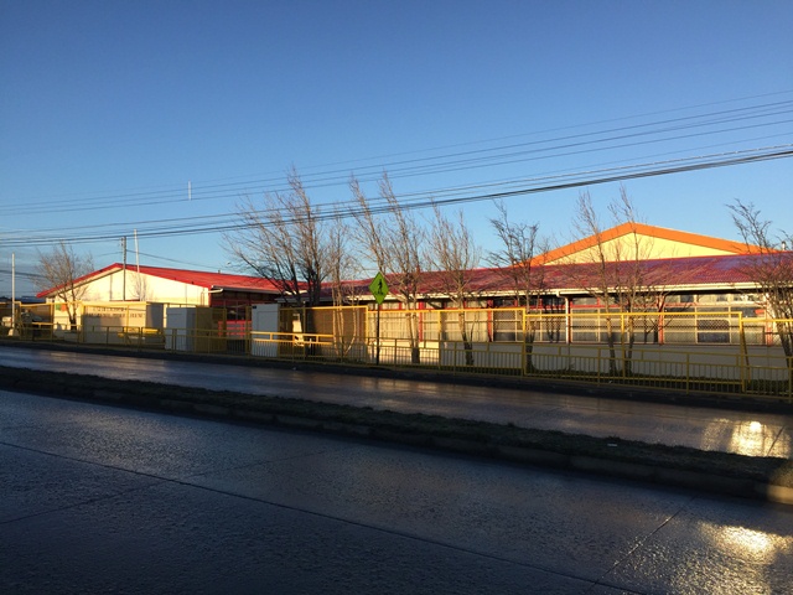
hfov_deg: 61.7
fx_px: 664
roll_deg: +0.0
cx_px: 396
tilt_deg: +1.7
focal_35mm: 29
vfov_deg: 48.2
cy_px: 298
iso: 32
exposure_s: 1/807
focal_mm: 4.15
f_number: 2.2
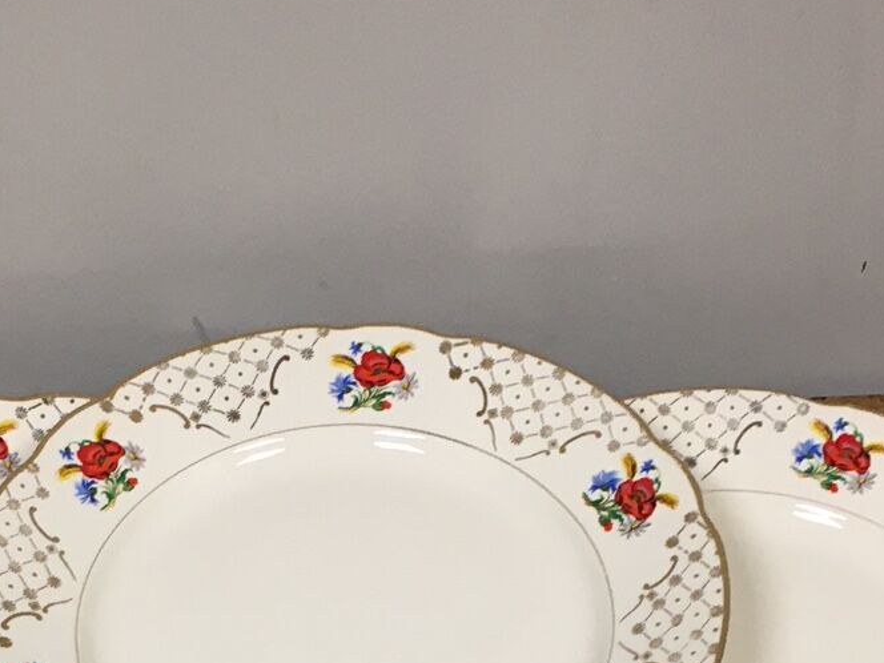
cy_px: 875
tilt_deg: -54.0
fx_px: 2247
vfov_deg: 15.9
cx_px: 343
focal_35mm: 88
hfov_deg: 22.2
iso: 50
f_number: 2.2
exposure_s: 1/33
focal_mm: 4.15
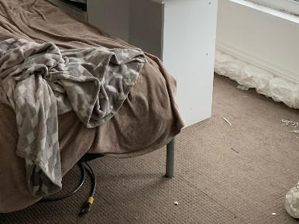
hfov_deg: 26.8
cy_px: -36
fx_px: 596
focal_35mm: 69
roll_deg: +1.1
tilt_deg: -12.1
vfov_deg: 20.1
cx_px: 6
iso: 100
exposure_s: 1/60
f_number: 1.8
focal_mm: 4.25
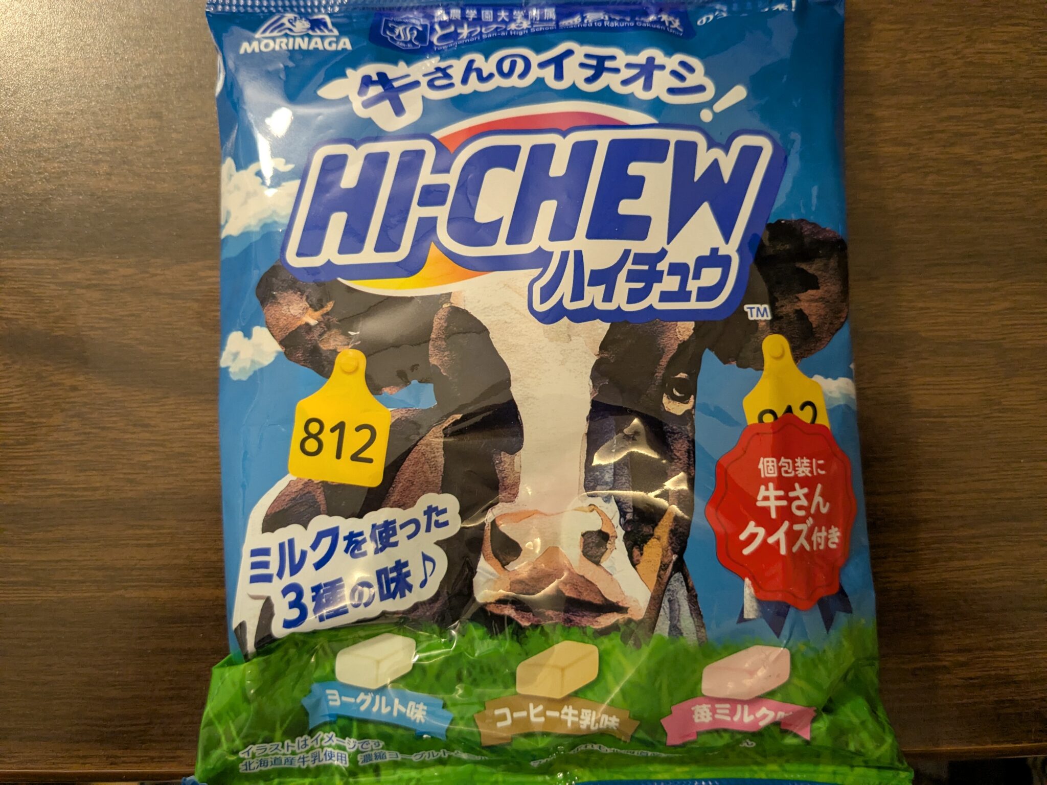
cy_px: 392
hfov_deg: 65.3
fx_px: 817
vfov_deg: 51.4
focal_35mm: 27
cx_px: 524
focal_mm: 4.38
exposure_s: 1/60
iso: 471
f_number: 1.73
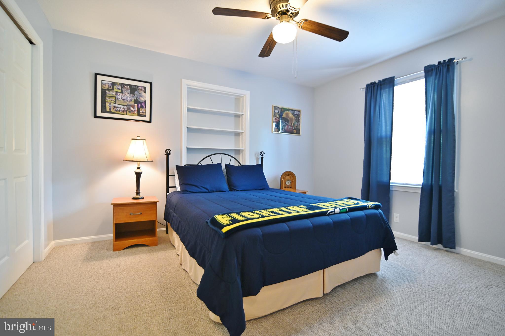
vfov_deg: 73.7
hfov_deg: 96.8
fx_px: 224
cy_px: 168
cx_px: 252
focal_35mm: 16
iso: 1250
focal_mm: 16
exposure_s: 1/125
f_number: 2.8
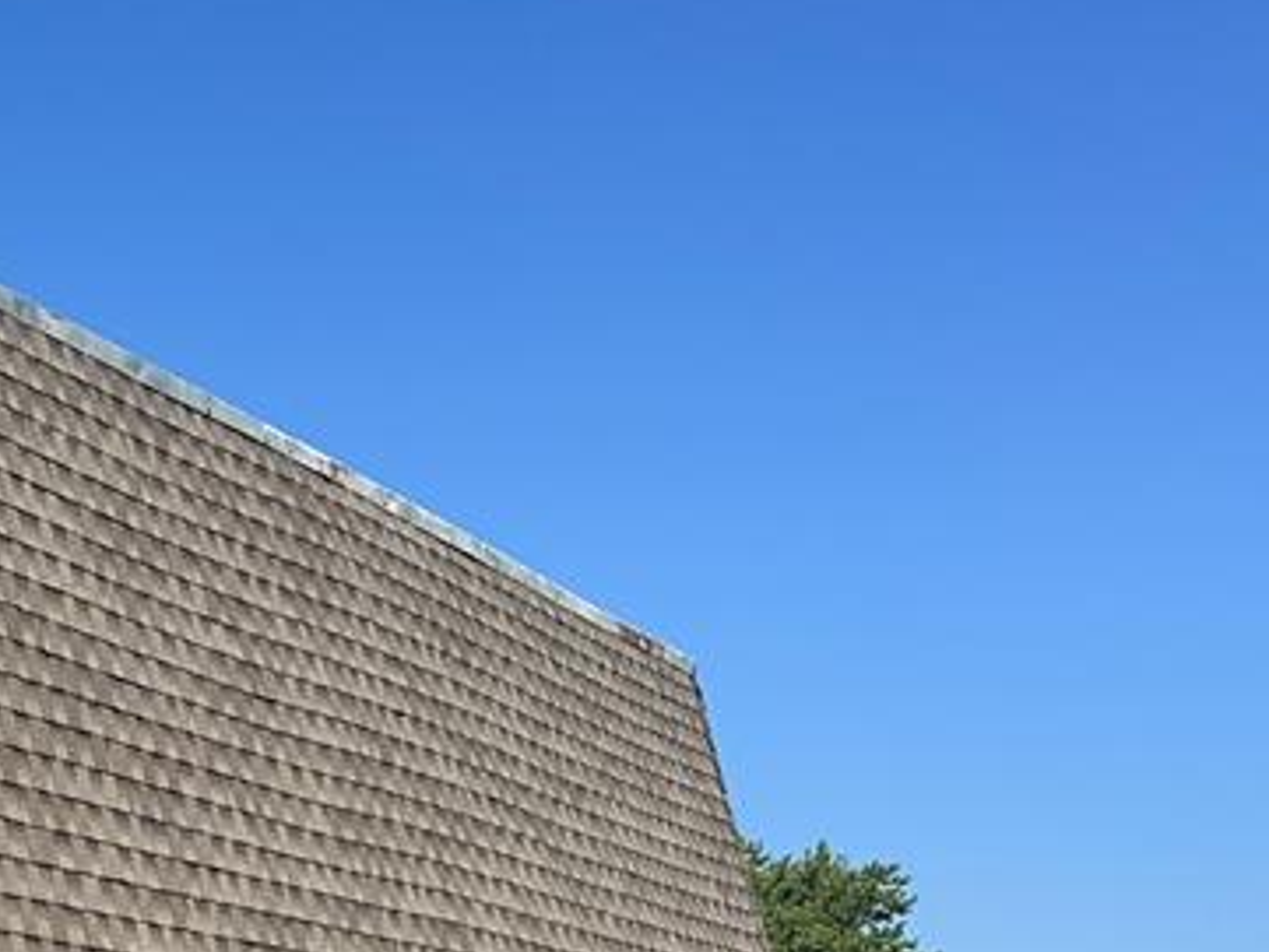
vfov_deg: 21.3
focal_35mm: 68
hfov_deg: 24.3
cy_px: 790
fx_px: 2494
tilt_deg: +10.1
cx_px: -460
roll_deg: +0.1
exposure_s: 1/4049
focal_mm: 6.76
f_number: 1.78
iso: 80
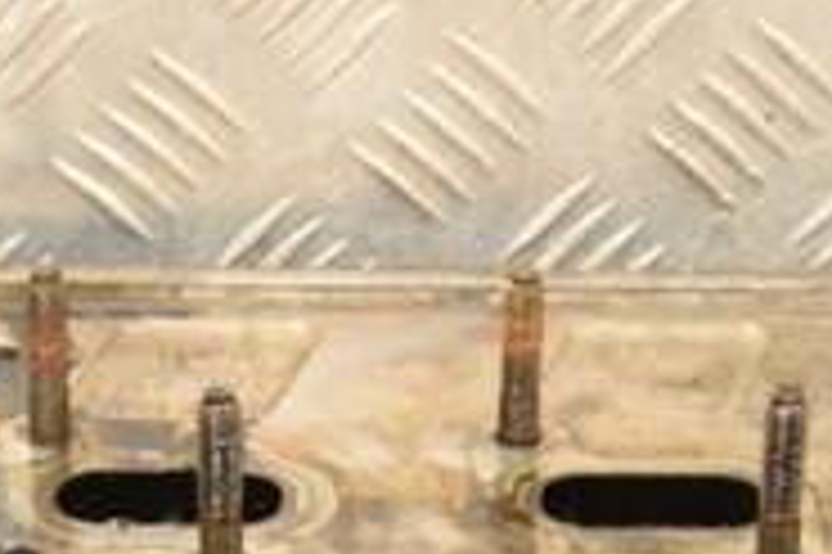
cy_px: 847
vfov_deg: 7.3
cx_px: 351
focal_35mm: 185
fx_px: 4272
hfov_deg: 11.1
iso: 800
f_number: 5
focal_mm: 38
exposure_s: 1/125
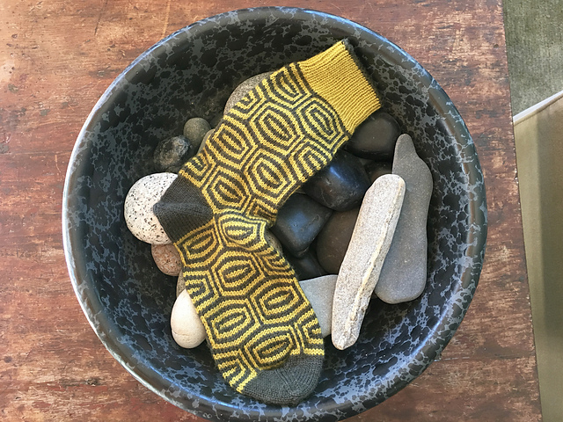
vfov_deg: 48.2
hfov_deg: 61.7
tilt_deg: -83.8
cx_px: 282
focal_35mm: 29
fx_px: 472
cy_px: 211
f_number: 2.2
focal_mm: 4.15
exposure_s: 1/15
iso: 32
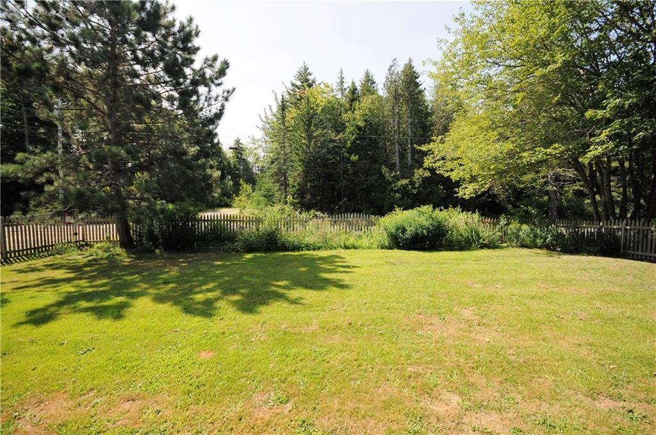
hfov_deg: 100.5
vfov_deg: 77.1
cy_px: 218
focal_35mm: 15
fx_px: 273
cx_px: 328
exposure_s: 1/500
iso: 800
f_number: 6.7
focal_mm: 10
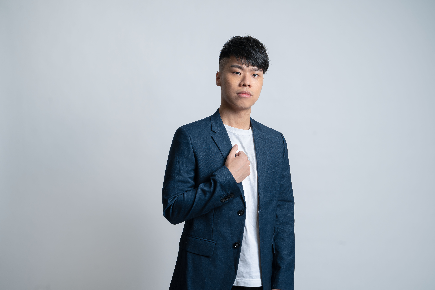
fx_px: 568
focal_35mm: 47
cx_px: 218
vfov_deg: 28.6
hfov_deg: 41.9
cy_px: 145
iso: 320
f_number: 7.1
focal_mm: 47
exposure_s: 1/125
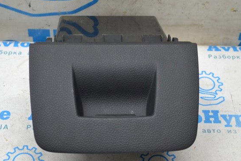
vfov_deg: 17.2
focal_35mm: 79
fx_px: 529
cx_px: 115
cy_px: 70
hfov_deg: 25.7
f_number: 5.3
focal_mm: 46
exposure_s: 1/60
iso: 640
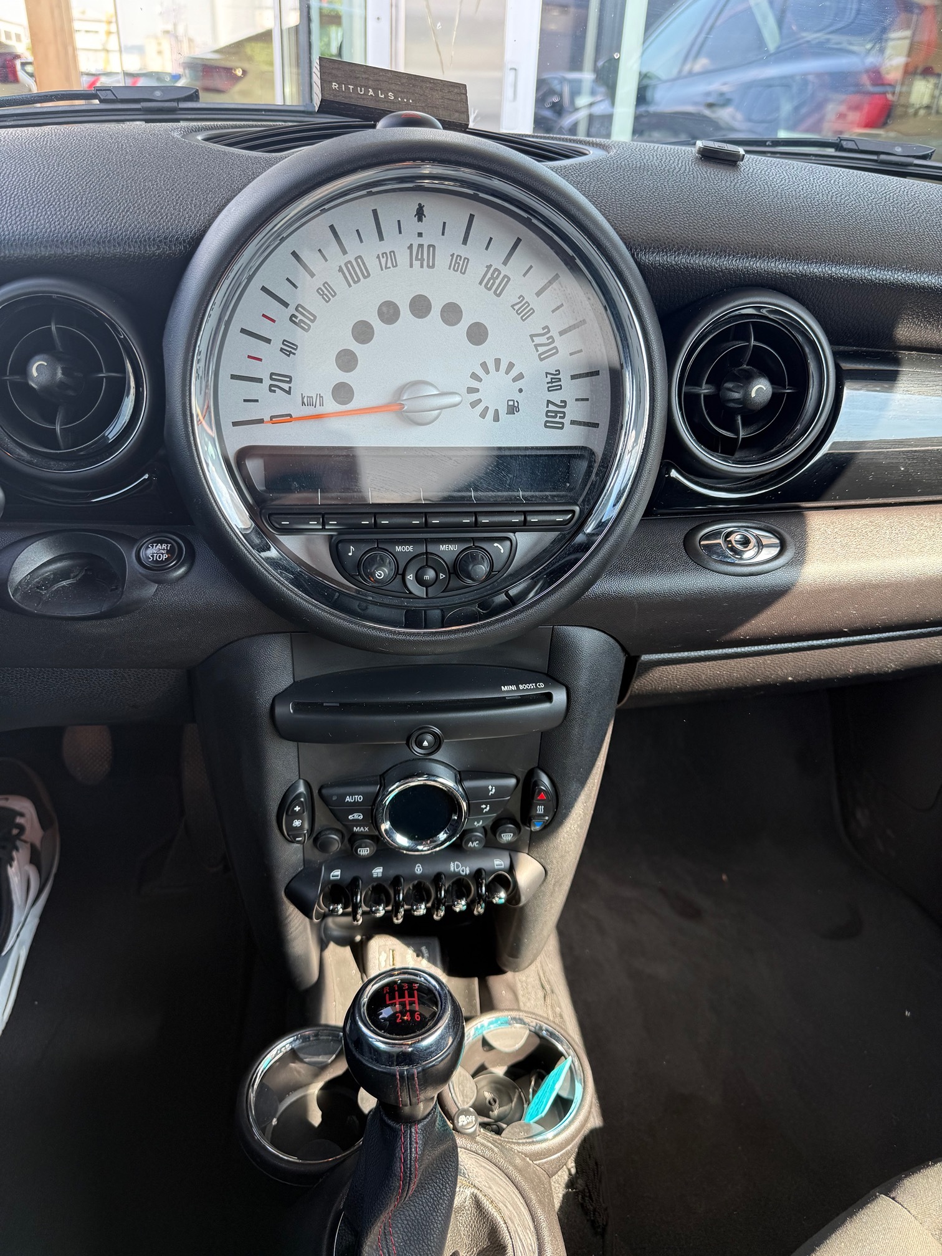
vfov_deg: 71.6
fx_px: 871
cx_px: 471
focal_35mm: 24
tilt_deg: -28.5
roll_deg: -2.9
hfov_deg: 56.8
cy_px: 628
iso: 80
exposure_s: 1/121
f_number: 1.78
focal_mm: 6.76
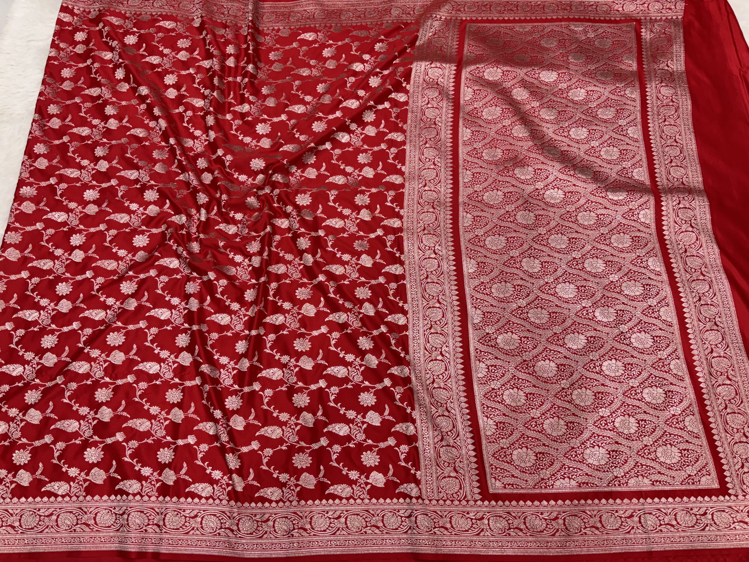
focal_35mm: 26
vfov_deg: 53.1
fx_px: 563
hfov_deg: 67.3
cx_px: 374
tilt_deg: -68.1
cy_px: 281
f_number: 1.6
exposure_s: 1/100
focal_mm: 5.96
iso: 125
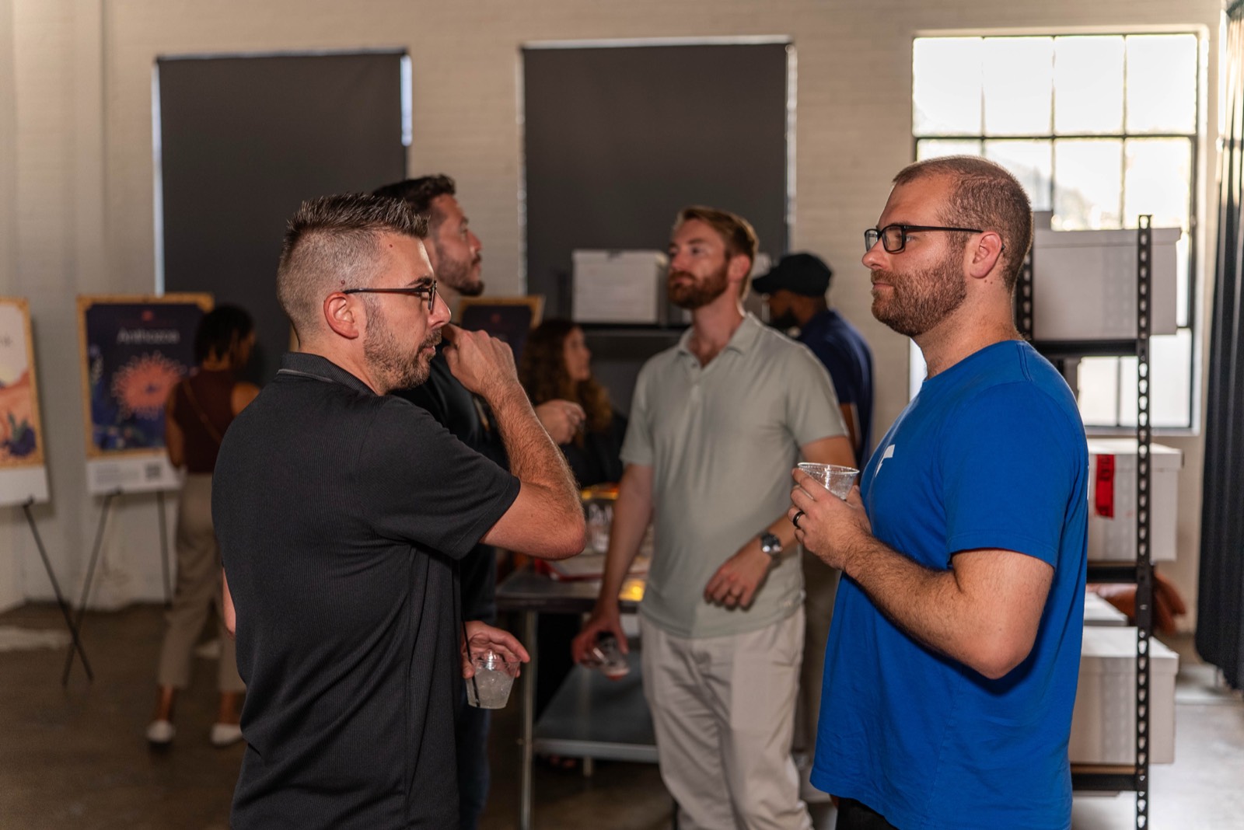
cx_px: 622
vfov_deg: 37.9
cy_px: 415
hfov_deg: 54.4
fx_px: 1210
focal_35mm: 35
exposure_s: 1/125
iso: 250
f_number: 2
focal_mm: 35
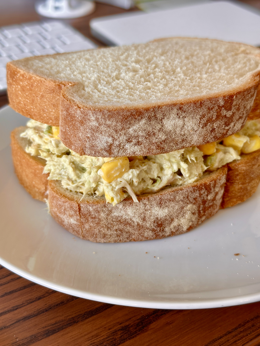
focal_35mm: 48
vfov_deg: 39.7
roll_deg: +0.1
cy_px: 173
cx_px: 130
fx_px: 481
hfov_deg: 30.3
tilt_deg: -32.5
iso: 50
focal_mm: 6.86
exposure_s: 1/60
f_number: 1.78
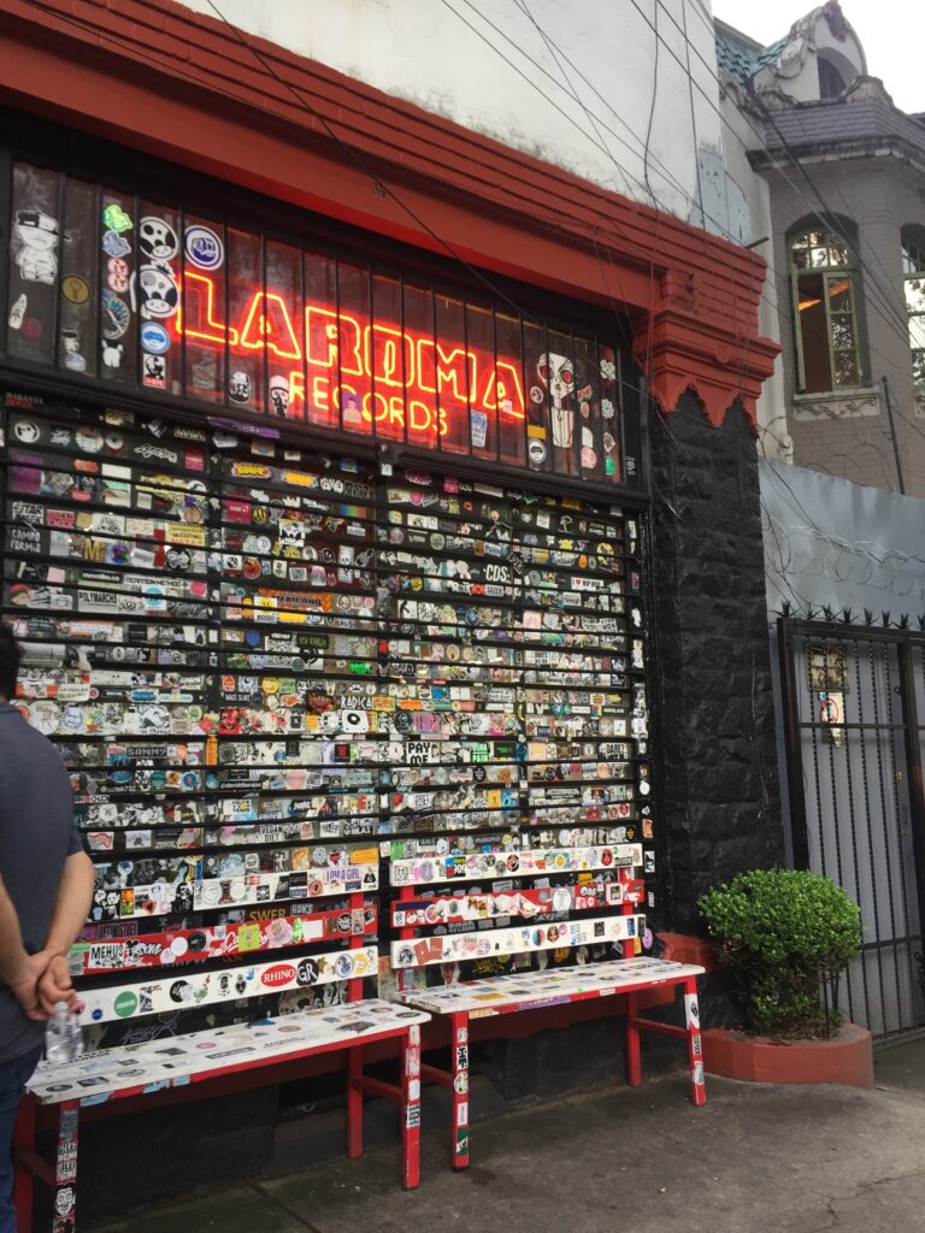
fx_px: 1033
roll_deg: +1.4
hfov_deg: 48.2
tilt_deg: +8.0
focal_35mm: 29
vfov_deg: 61.7
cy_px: 616
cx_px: 462
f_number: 2.2
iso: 32
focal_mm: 4.15
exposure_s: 1/30
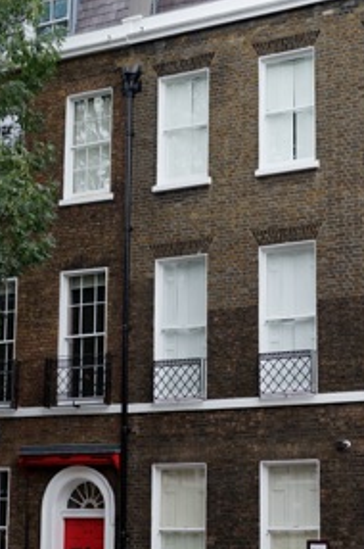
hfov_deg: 16.2
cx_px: 174
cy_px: 274
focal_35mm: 84
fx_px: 1277
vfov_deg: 24.2
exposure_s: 1/200
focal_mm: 50
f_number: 2.8
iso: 250
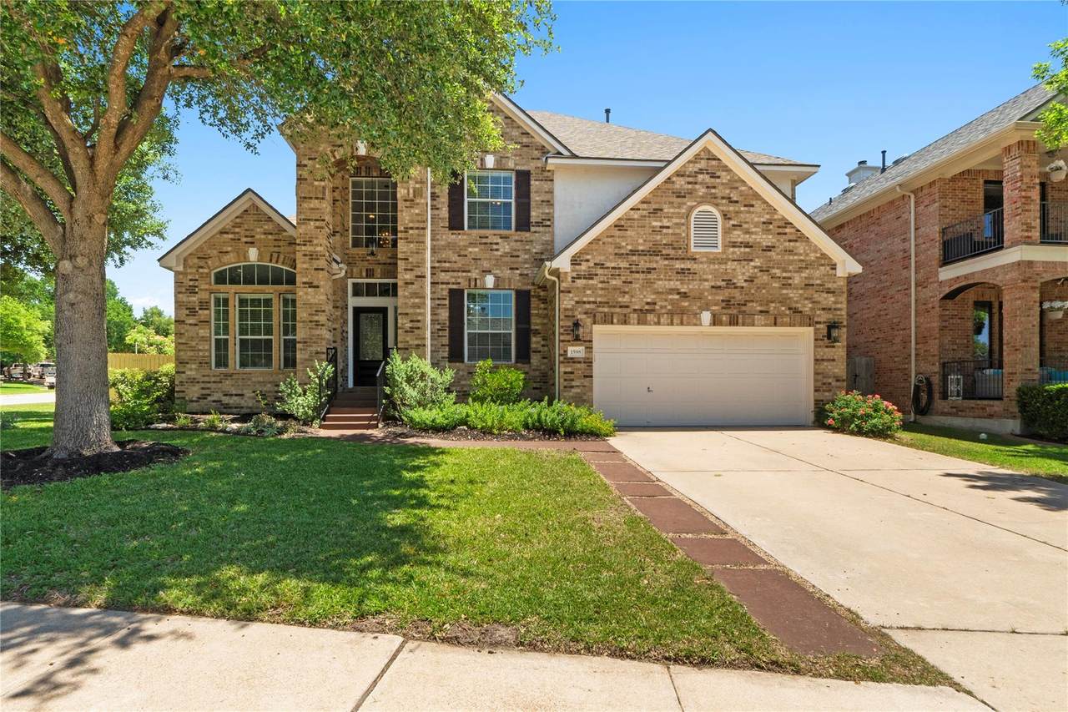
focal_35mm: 15
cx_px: 534
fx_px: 445
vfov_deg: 77.3
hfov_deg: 100.4
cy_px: 356
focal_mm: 10
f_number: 11
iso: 250
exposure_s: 1/25
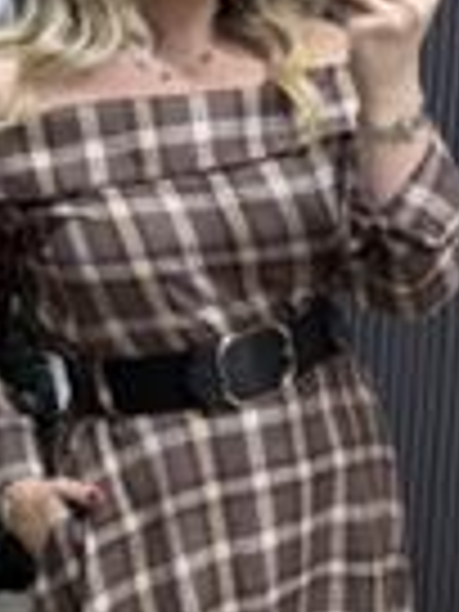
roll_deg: -1.9
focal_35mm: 94
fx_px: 1662
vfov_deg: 20.5
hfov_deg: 15.7
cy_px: 529
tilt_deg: -25.2
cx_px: 243
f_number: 1.78
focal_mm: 6.76
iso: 200
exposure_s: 1/50
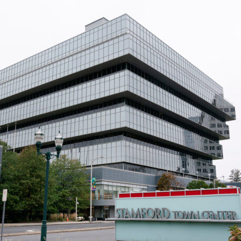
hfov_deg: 40.9
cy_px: 129
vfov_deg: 40.9
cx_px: 114
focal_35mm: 41
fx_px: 323
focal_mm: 29
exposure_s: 1/250
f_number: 8
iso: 400
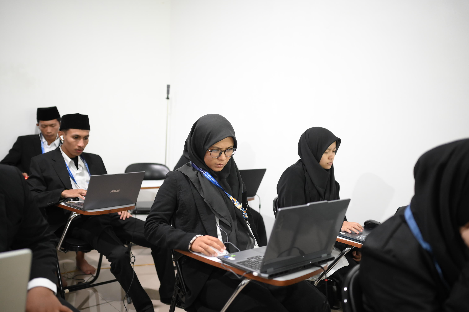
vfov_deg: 37.9
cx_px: 234
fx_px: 456
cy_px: 156
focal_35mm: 35
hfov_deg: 54.4
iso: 3200
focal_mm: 35
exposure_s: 1/125
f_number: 1.8
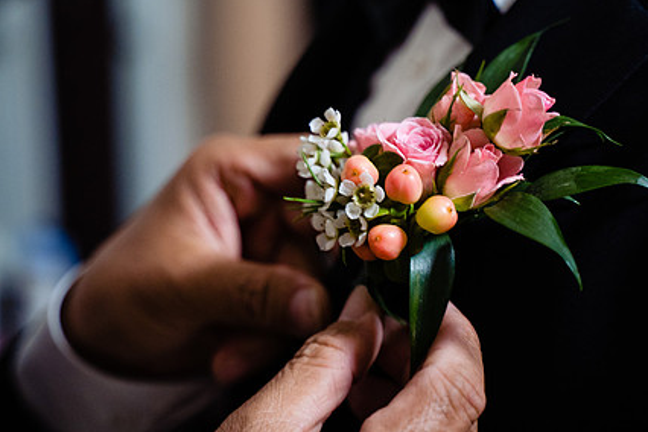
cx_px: 318
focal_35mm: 83
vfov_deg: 16.4
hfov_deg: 24.5
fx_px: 1494
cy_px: 167
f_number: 2.8
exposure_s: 1/125
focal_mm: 61
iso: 2500
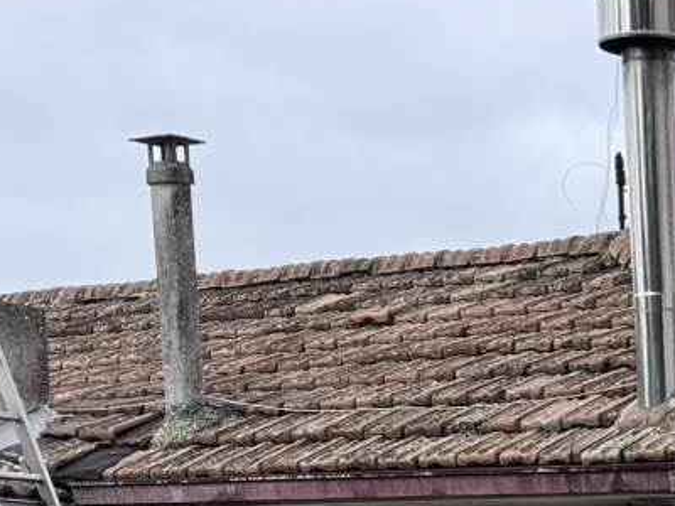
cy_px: 1061
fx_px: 2398
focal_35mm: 123
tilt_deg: -9.7
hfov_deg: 14.7
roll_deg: +0.4
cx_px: 1053
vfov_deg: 10.8
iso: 80
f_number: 1.78
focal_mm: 6.76
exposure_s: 1/1238
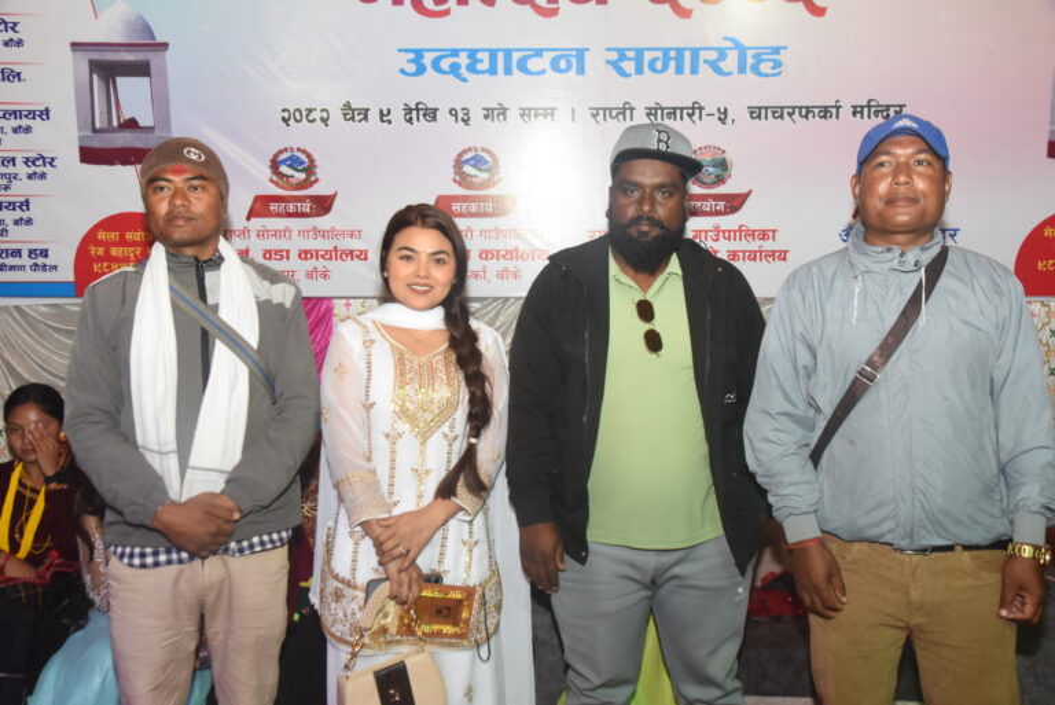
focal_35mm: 34
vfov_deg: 38.9
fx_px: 997
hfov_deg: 55.8
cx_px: 528
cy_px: 352
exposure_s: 1/100
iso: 2500
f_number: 10
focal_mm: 34
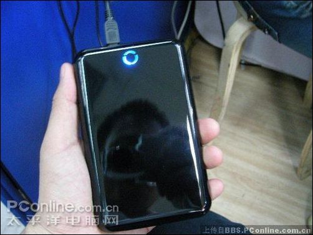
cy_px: 118
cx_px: 156
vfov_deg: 37.8
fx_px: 344
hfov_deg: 49.0
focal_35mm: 38
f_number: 3.5
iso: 394
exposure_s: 1/8
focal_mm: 6.3
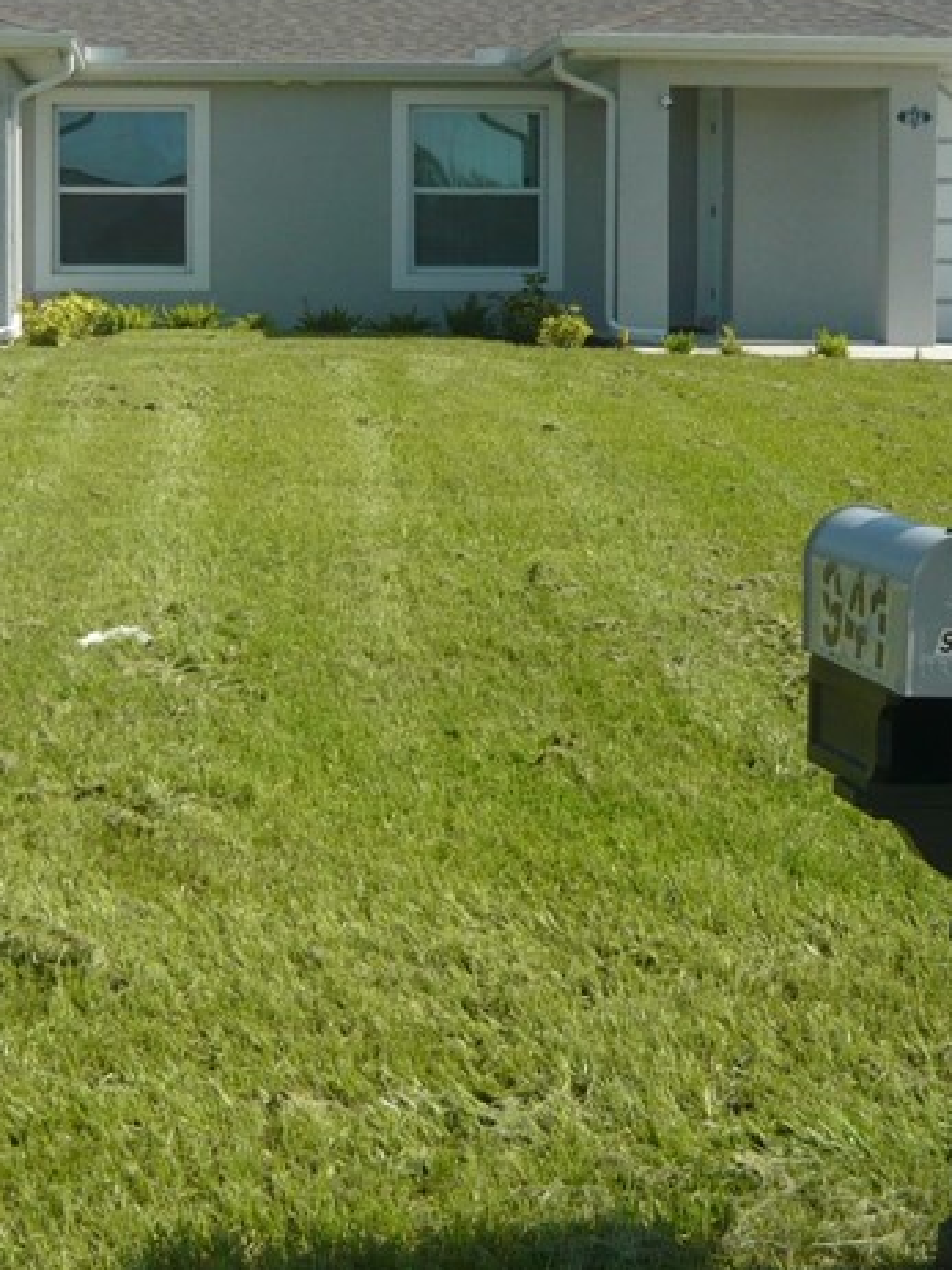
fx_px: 2678
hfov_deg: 20.1
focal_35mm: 73
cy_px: 486
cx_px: 351
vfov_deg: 26.6
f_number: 8
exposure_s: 1/200
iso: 100
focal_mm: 5.5
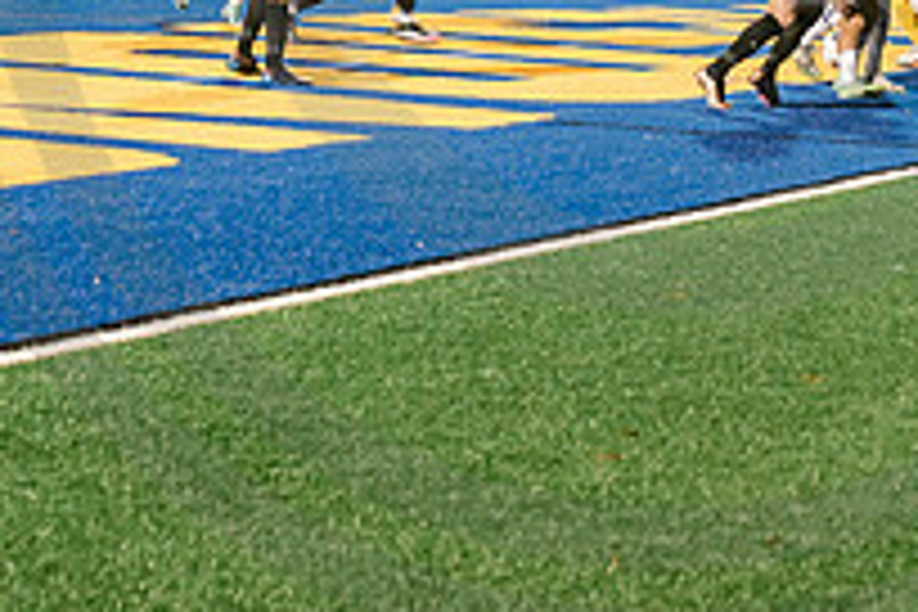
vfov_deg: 6.9
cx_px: 675
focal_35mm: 199
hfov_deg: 10.3
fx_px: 5074
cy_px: -124
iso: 2500
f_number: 4.5
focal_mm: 70
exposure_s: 1/200
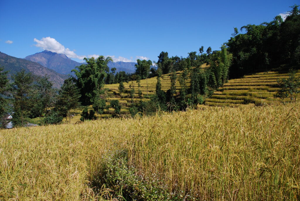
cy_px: 100
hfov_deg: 67.3
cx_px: 150
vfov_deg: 48.0
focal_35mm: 27
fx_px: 225
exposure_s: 1/250
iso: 180
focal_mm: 18
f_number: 10
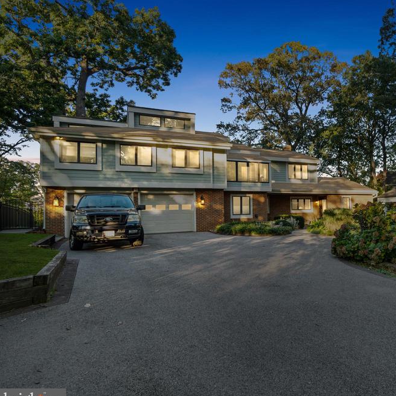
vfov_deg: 65.0
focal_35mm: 24
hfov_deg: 60.5
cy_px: 203
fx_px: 311
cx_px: 309
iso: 160
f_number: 7.1
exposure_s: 1/13
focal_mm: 12
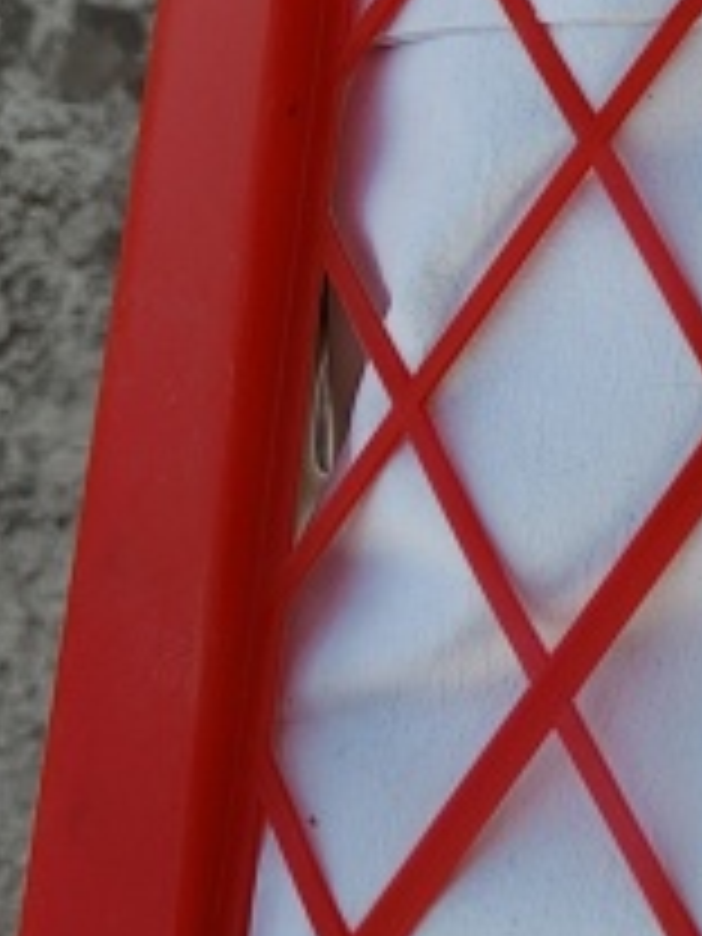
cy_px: -286
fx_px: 3191
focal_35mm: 118
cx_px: 1382
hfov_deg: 11.4
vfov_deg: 15.8
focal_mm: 5.56
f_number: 1.88
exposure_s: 1/418
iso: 50
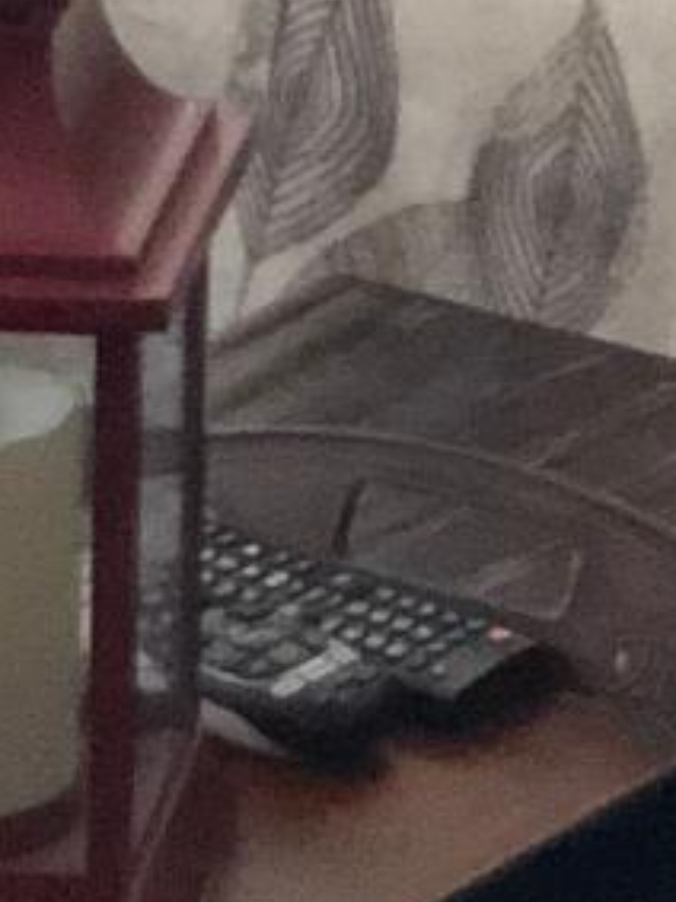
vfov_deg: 5.2
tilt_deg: -10.8
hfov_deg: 4.0
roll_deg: -2.4
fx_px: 9589
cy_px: -1275
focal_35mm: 368
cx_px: 1518
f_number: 2.4
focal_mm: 6
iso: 160
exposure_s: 1/13
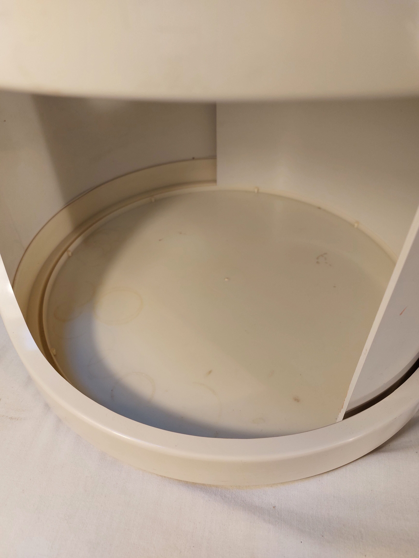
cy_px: 279
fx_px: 387
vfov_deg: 71.6
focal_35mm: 24
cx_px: 210
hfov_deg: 56.8
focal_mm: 5.23
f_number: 1.8
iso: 50
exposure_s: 1/100
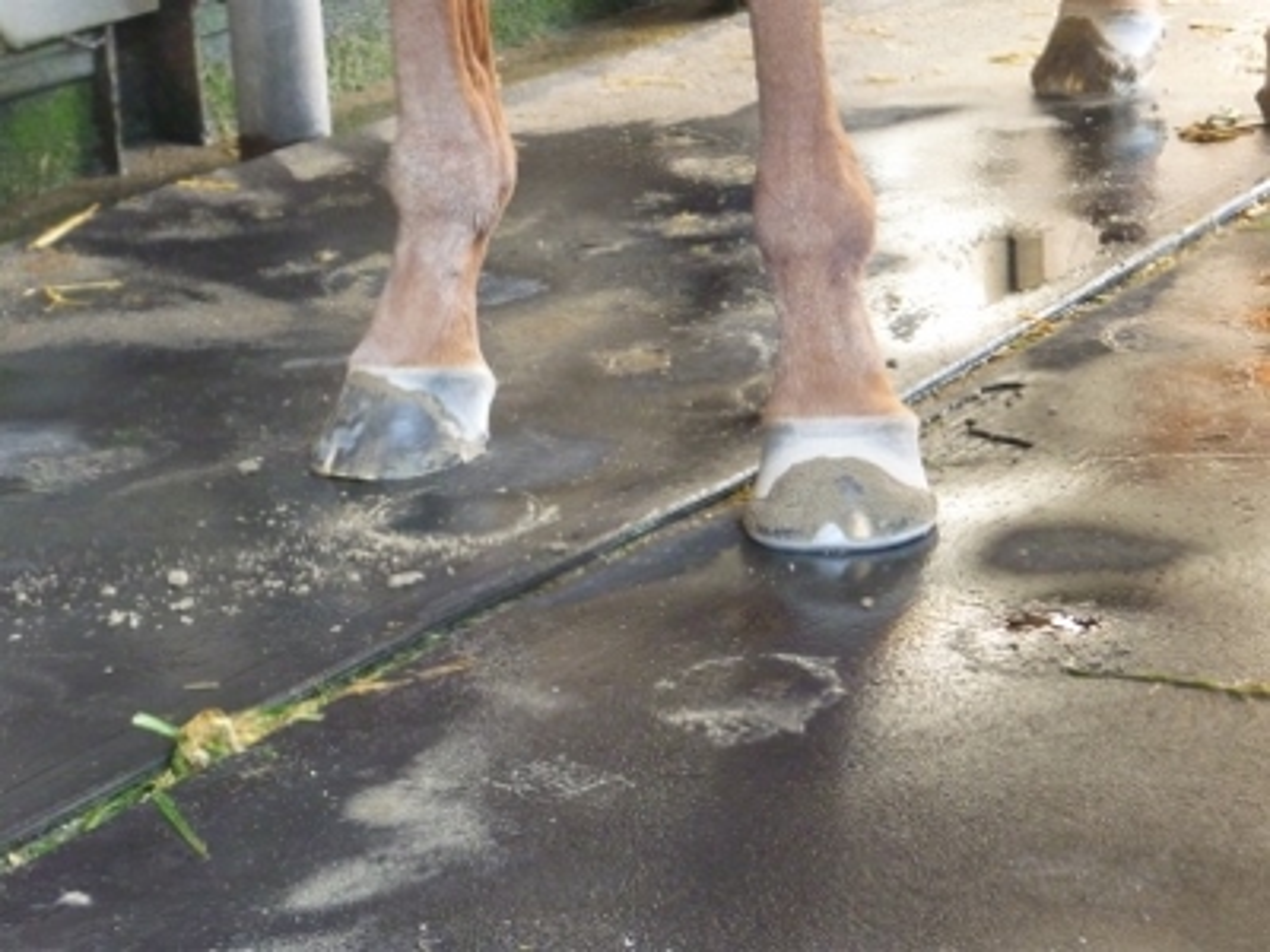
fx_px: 3926
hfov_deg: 18.4
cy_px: 476
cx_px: 635
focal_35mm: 107
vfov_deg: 13.8
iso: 800
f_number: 5.1
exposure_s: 1/30
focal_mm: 17.7
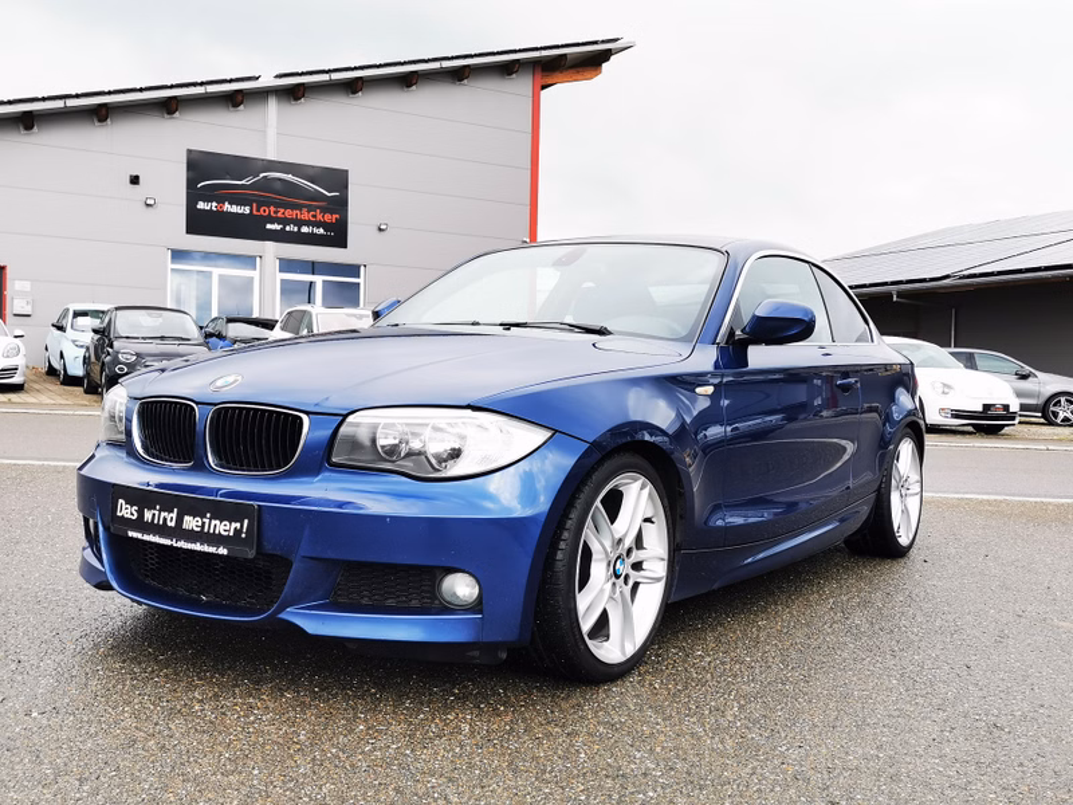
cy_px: 402
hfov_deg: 51.4
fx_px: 1116
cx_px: 536
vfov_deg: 39.7
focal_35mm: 36
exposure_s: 1/920
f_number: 1.8
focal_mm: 5.58
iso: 50
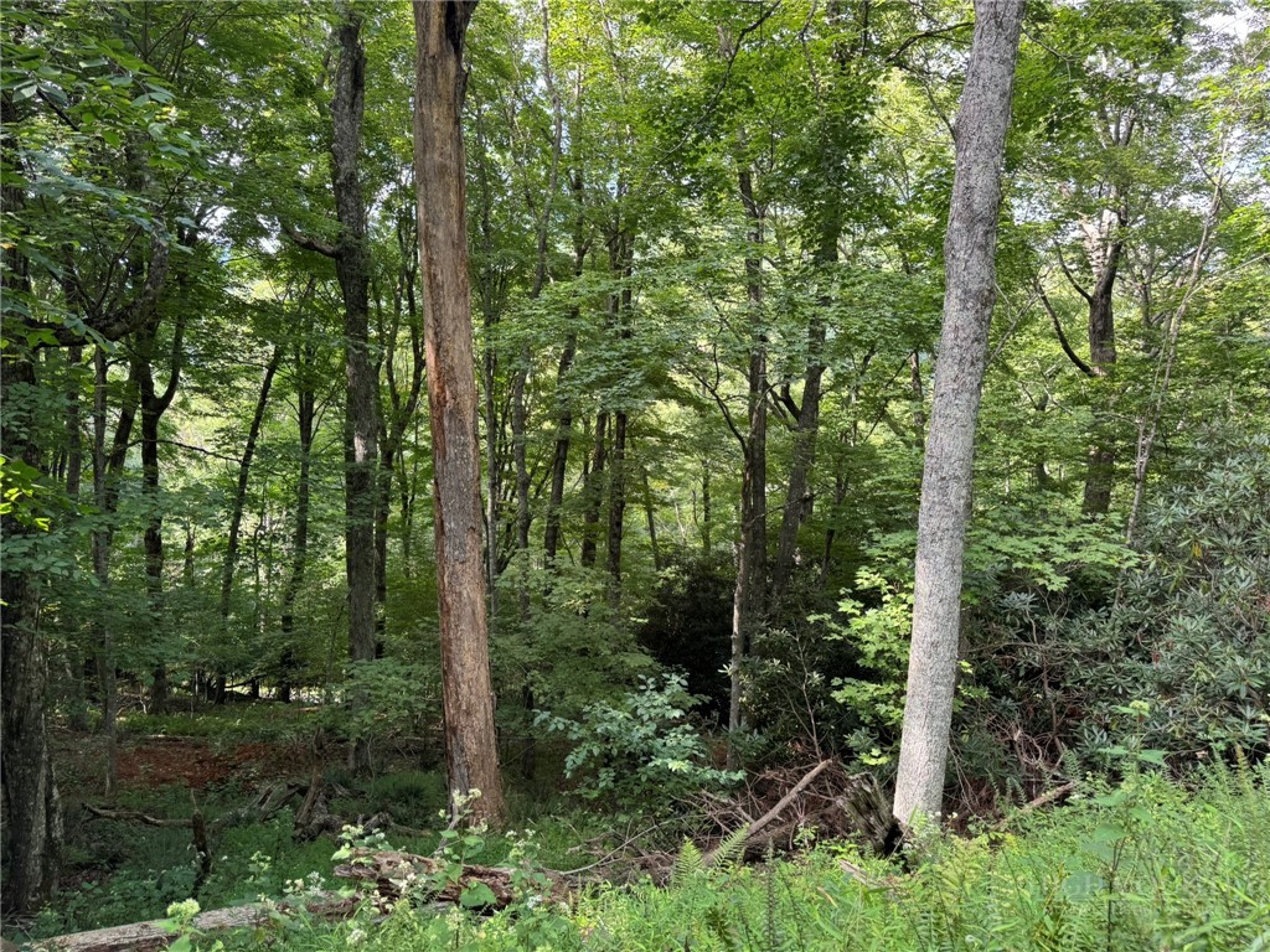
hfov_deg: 71.6
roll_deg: -2.9
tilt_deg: -11.3
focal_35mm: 24
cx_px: 635
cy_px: 476
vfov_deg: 56.8
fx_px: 881
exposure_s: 1/121
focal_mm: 6.76
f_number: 1.78
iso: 64
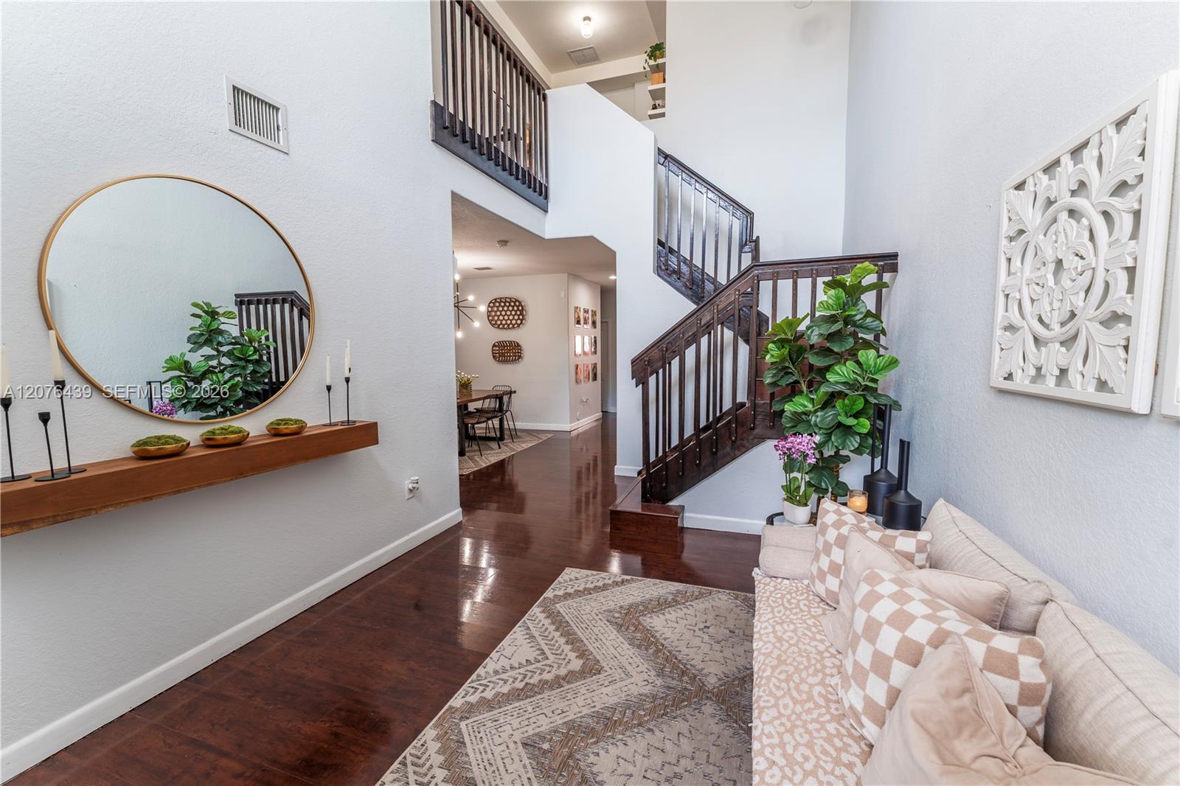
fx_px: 459
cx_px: 590
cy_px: 393
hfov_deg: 104.3
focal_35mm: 14
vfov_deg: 81.2
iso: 100
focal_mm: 14
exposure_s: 1/2.5
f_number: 8
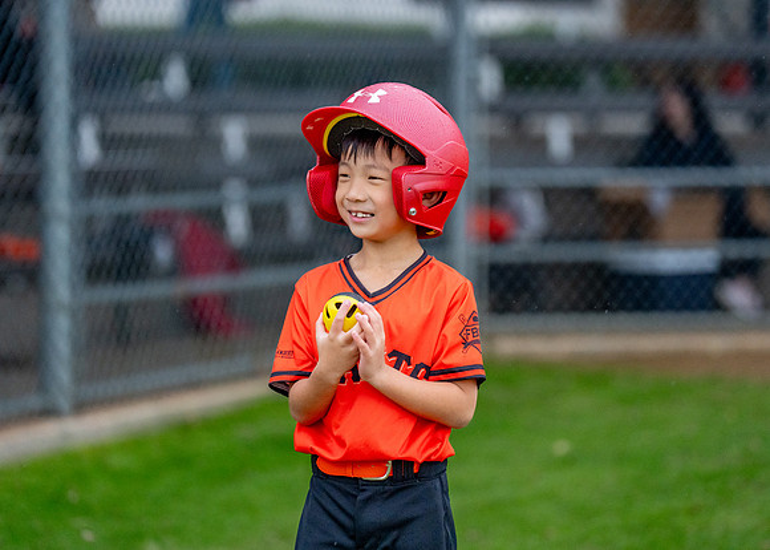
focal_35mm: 172
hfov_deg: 11.7
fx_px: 3758
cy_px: 250
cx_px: 368
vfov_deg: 8.4
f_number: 2.8
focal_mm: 146
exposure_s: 1/1250
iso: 2500
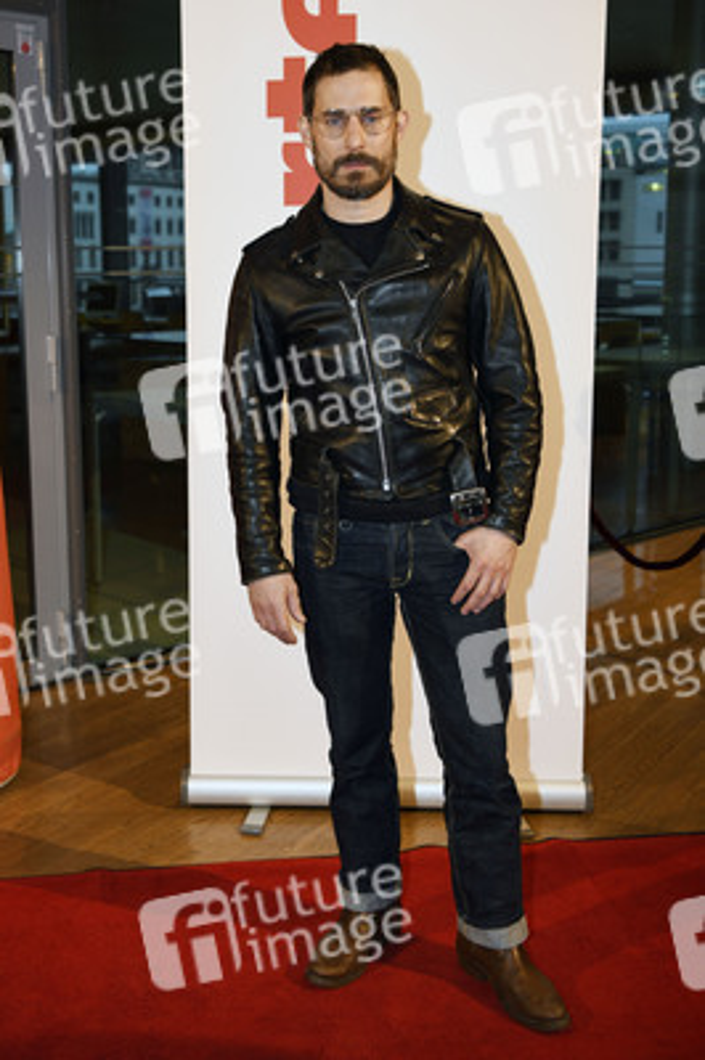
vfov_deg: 50.7
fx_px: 1118
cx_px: 352
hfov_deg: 35.0
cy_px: 530
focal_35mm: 38
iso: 800
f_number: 4
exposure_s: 1/160
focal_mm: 38
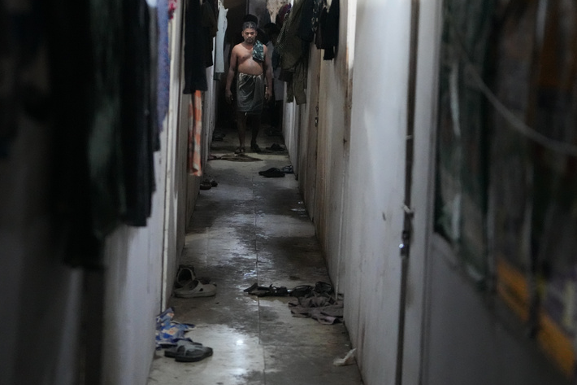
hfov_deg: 20.2
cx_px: 313
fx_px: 1618
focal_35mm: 101
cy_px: 125
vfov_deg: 13.5
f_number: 2.8
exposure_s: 1/125
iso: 12800
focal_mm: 70
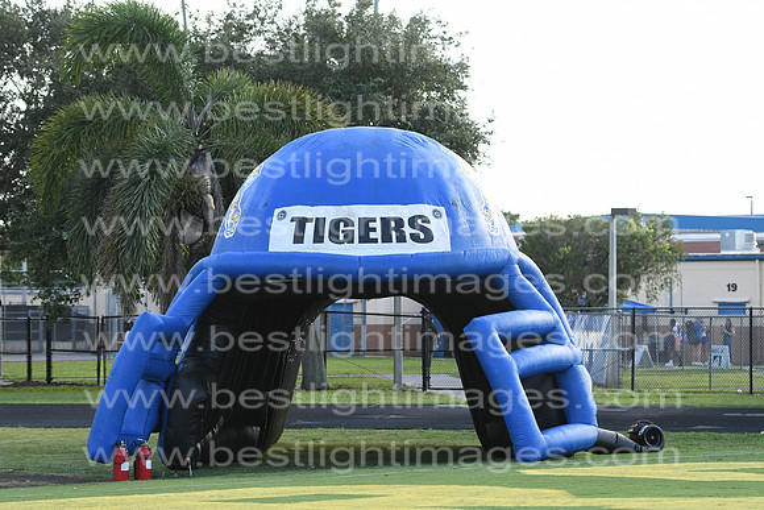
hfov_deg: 14.4
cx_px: 382
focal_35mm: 142
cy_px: 255
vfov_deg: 9.6
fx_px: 3025
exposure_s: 1/640
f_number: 4
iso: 200
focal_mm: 95
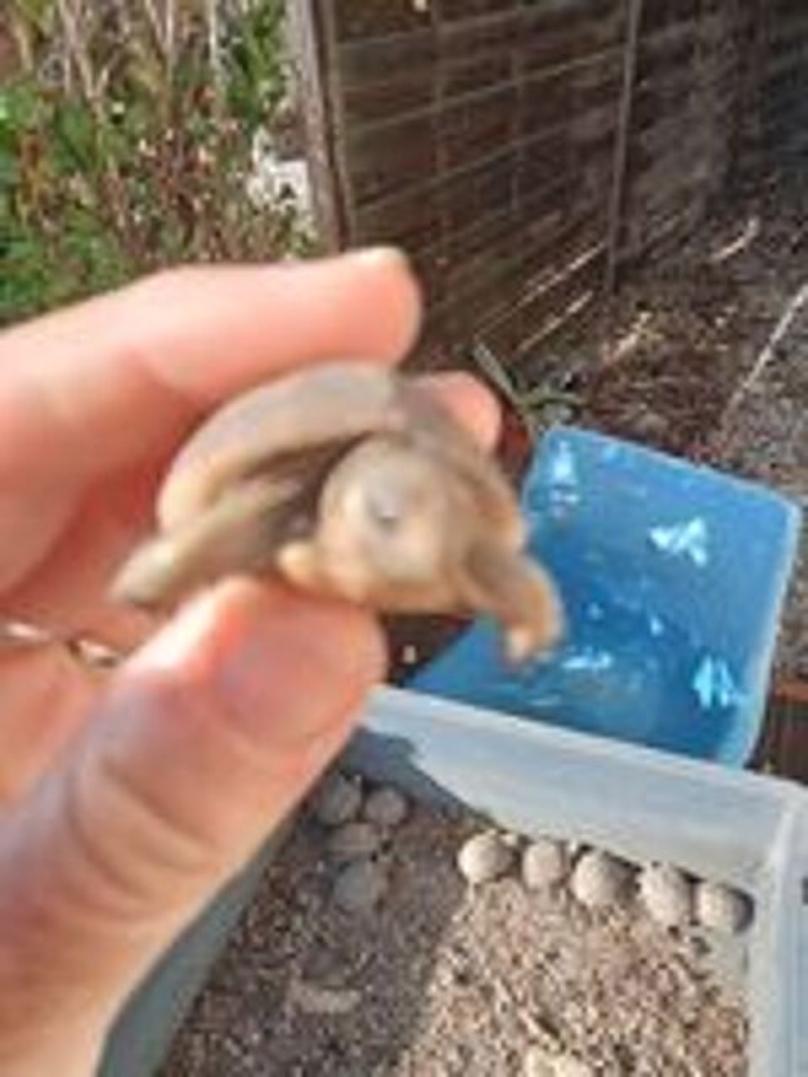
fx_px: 871
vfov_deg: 63.4
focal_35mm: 28
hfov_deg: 49.7
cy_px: 538
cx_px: 404
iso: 100
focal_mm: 3.46
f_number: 2.2
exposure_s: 1/409
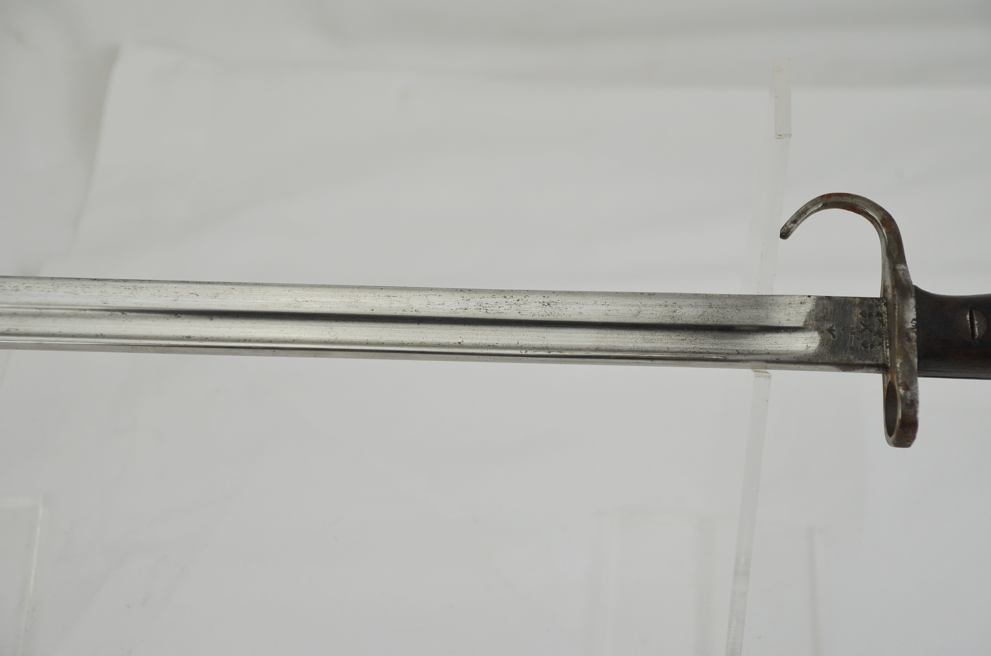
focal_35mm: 87
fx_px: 2390
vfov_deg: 15.6
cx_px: 496
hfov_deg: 23.4
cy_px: 328
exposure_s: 1/320
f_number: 5
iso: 400
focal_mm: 58
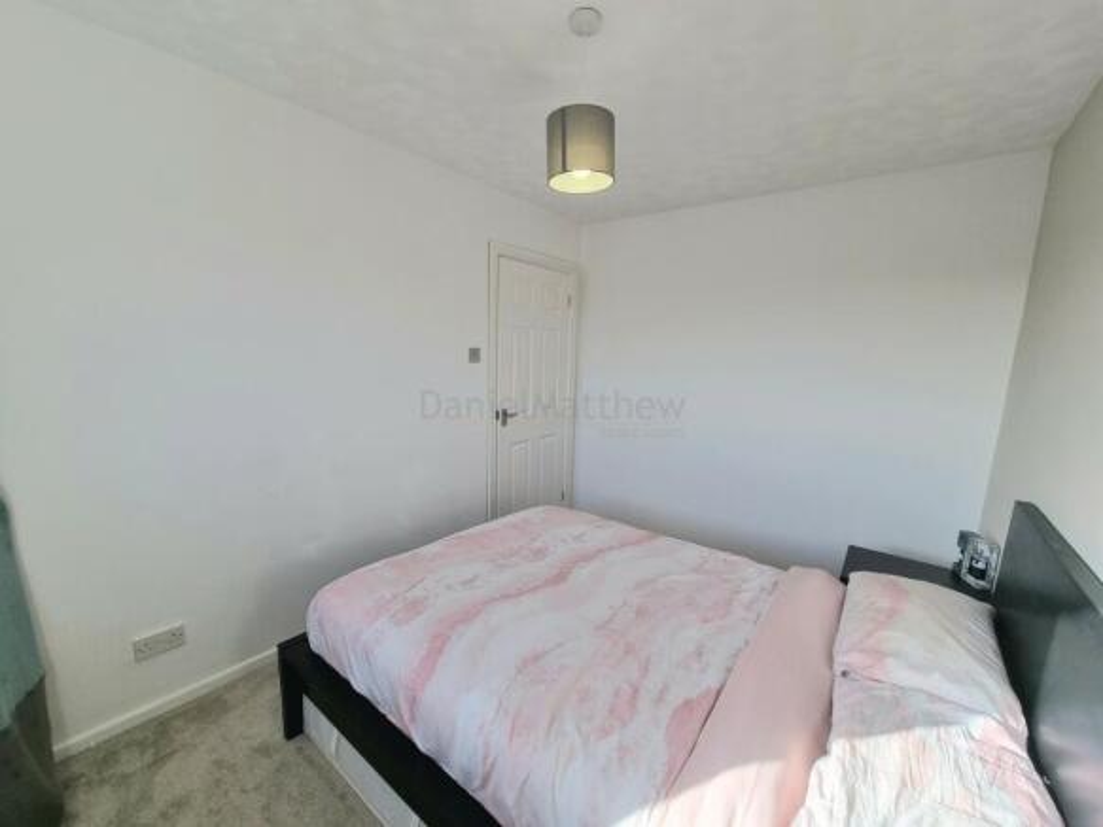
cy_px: 414
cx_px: 552
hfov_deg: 106.2
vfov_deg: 89.9
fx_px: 414
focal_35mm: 13
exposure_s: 1/345
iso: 50
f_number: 2.2
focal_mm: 2.2
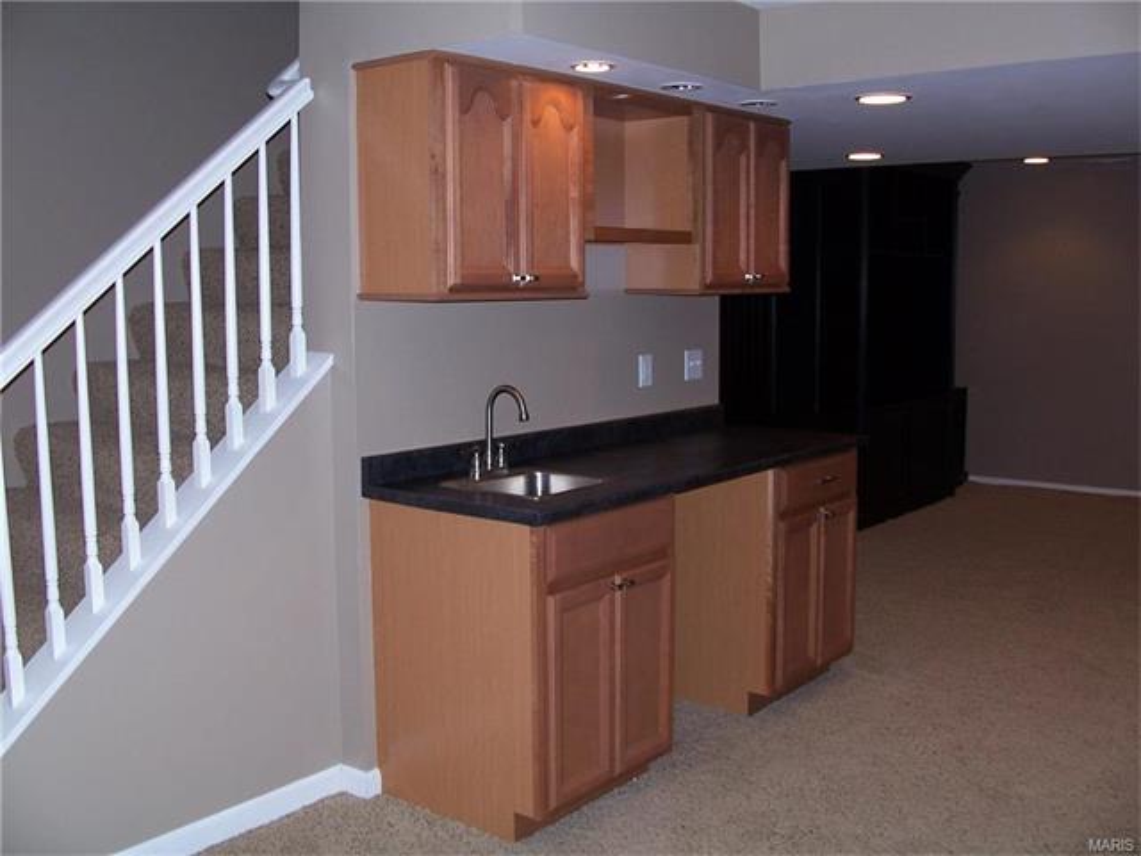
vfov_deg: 40.7
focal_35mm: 35
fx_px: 1154
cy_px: 428
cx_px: 570
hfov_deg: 52.6
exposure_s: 1/60
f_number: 2.8
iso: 80
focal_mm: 6
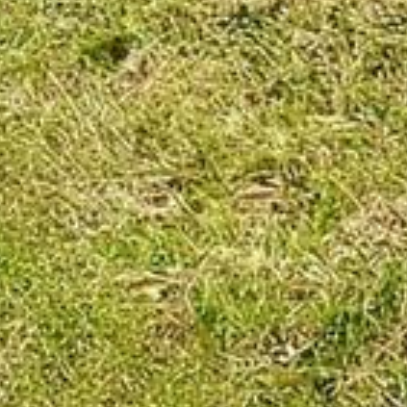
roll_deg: +3.9
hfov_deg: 16.6
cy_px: -471
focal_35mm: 105
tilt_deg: +2.0
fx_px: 1397
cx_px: 156
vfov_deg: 13.5
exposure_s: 1/1477
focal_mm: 2.22
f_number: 2.2
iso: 64
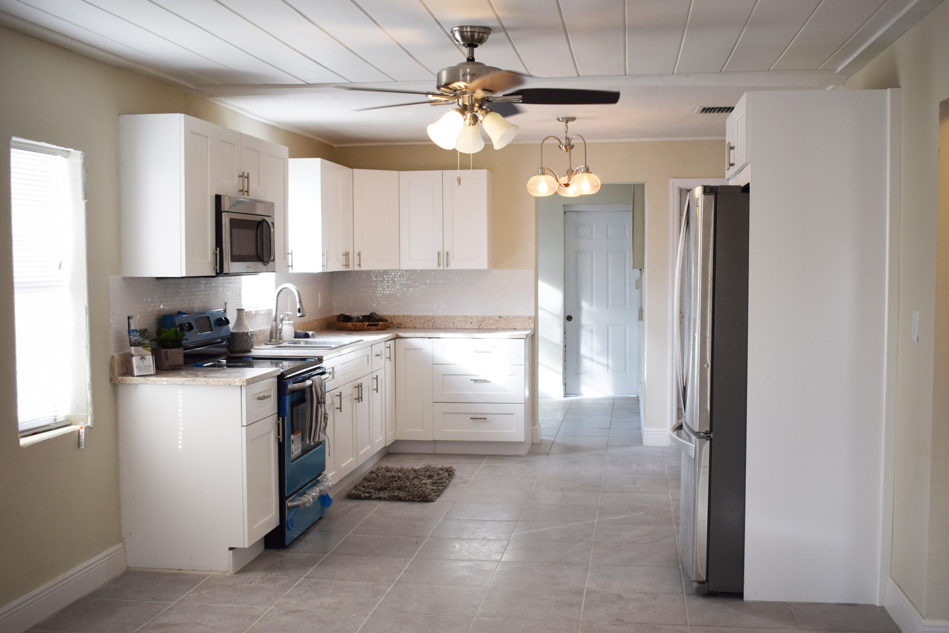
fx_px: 1107
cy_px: 316
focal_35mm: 42
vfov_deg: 31.9
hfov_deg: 46.4
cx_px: 474
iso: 400
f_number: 4.5
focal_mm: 28
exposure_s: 1/80
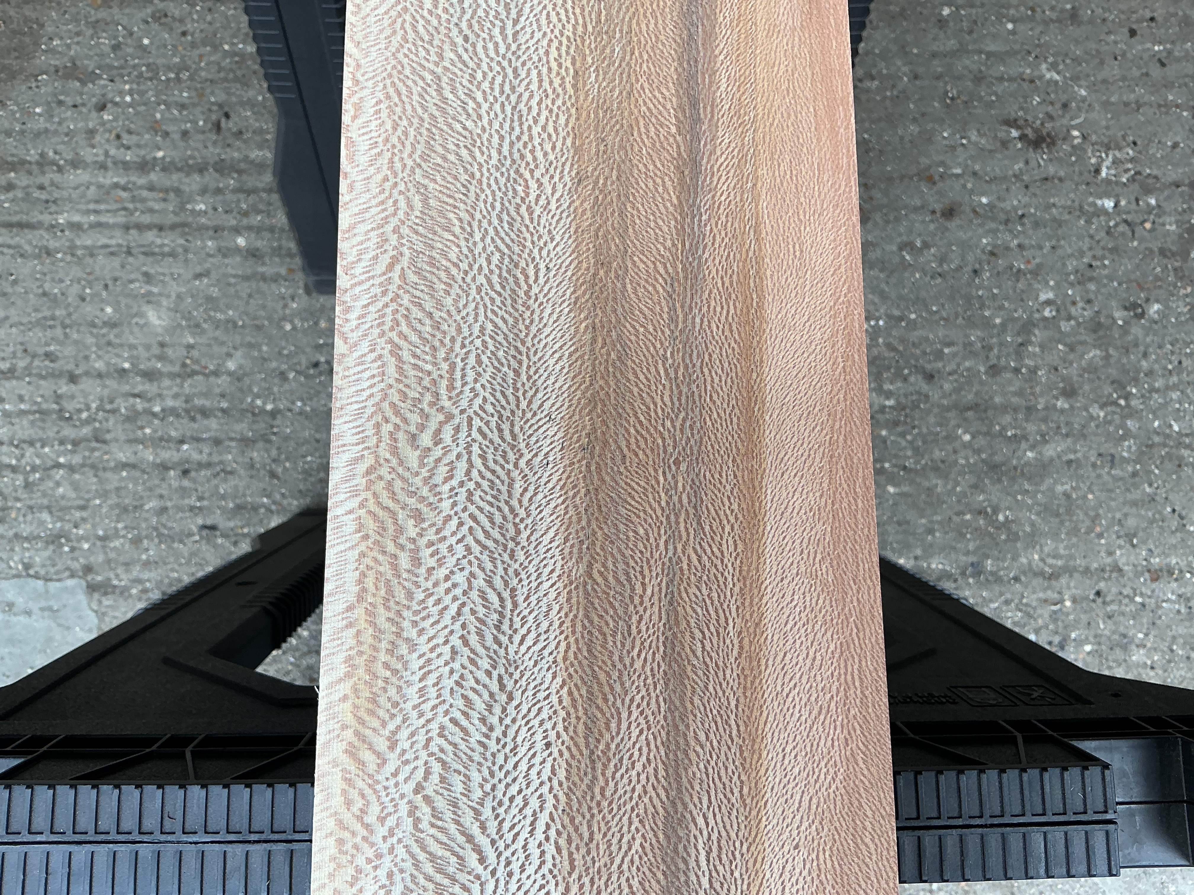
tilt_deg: -79.4
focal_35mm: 29
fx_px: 1000
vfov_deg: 48.2
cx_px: 597
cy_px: 448
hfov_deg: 61.7
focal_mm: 3
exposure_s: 1/100
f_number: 1.8
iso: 16
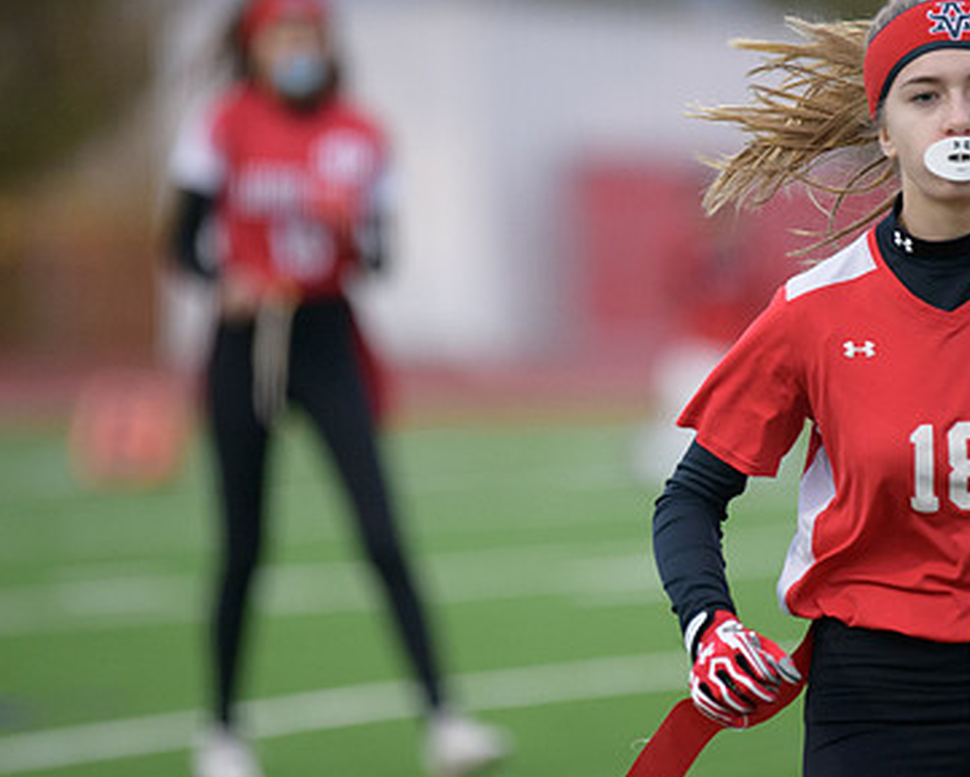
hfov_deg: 4.3
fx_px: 12980
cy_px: 391
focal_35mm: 452
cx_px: 618
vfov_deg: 3.4
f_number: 2.8
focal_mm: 300
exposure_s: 1/2500
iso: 2800
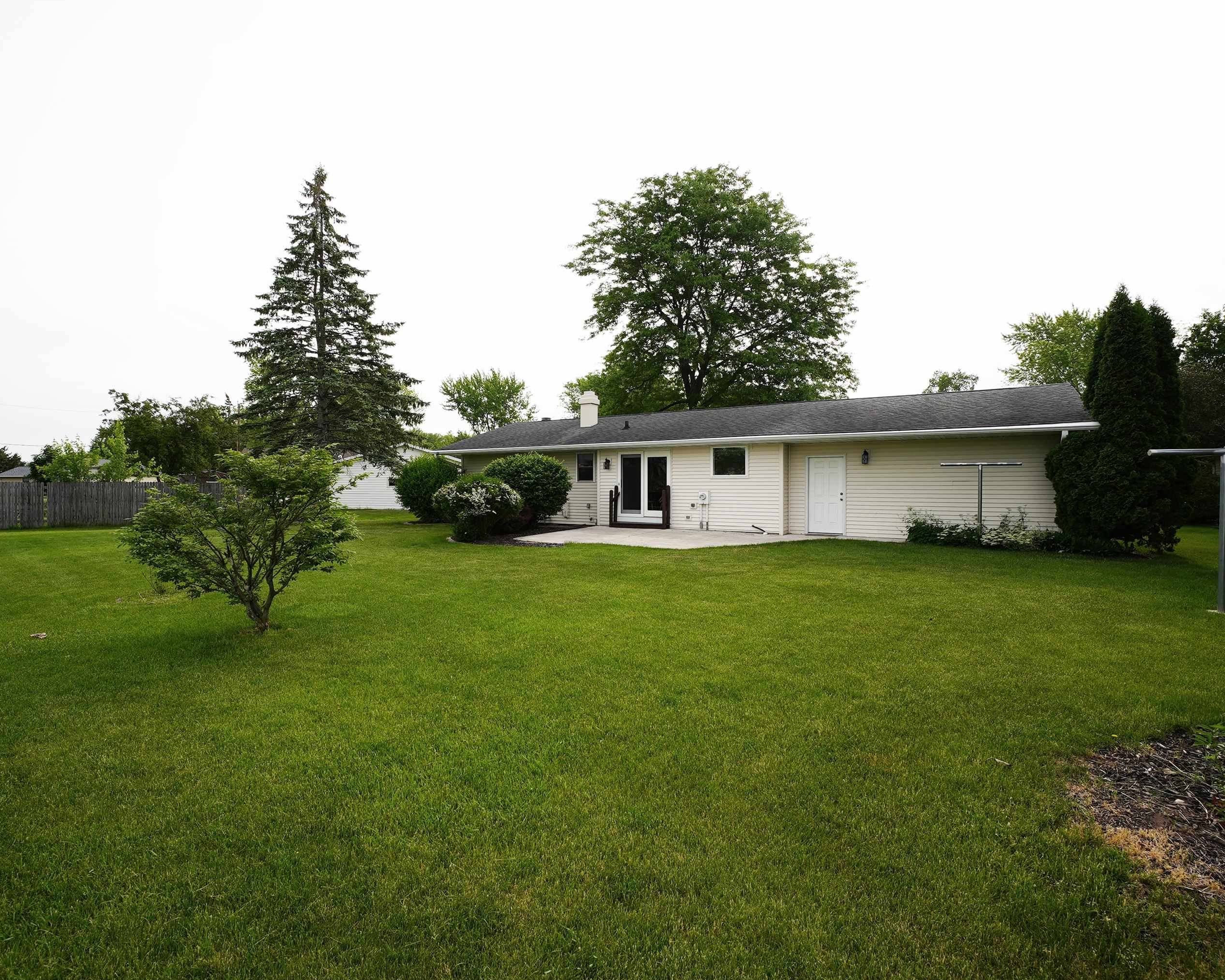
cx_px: 574
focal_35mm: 16
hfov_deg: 93.0
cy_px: 495
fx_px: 580
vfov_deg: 80.4
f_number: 9
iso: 80
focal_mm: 14
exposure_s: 1/125
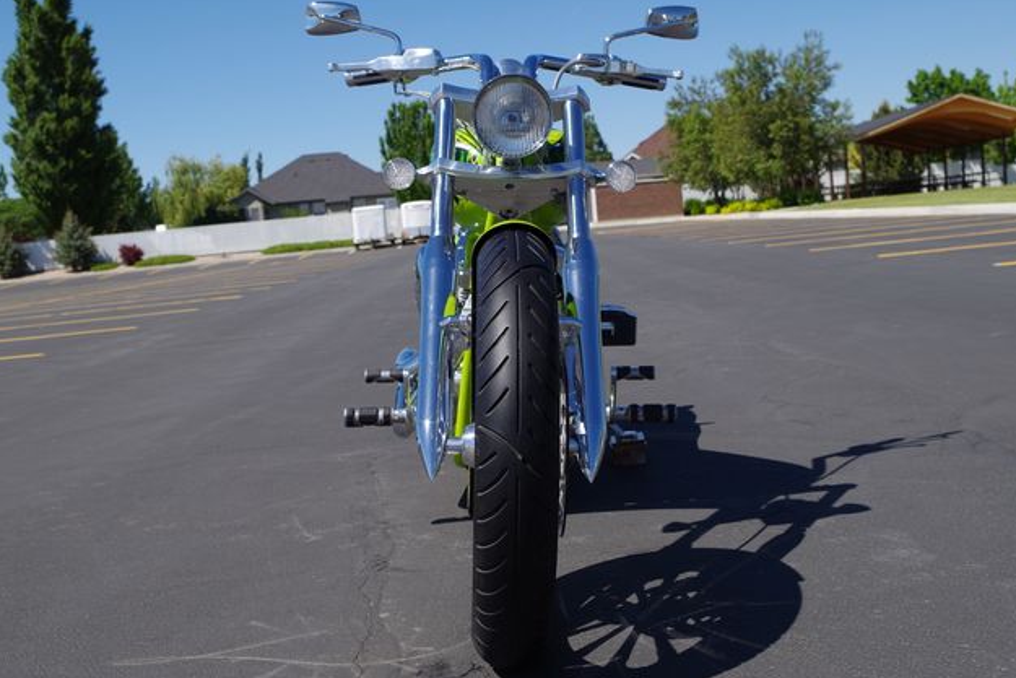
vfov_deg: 31.2
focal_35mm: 43
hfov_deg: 45.4
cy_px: 336
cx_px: 507
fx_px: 1214
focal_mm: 28.13
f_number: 7.1
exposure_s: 1/320
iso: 100
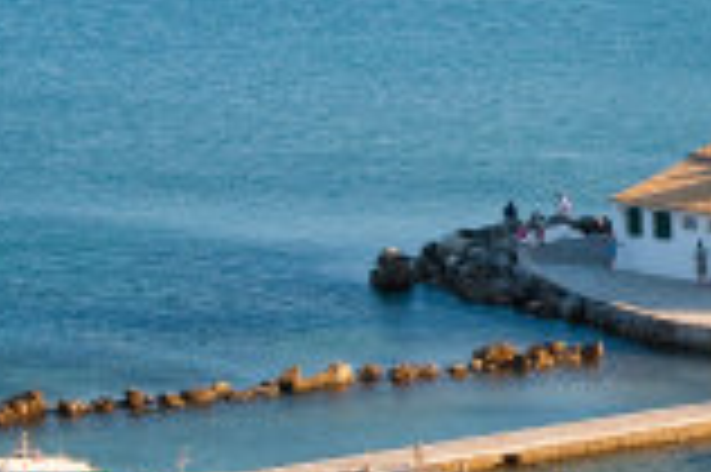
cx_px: 878
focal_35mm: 232
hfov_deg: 8.8
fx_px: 4577
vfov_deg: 5.9
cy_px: 189
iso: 200
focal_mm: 40
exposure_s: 1/320
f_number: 9
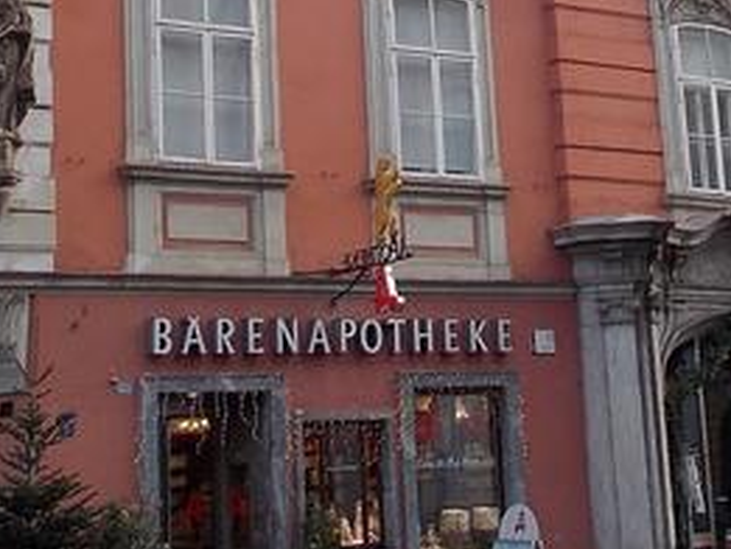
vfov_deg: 16.1
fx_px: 1880
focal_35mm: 89
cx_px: 420
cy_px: -64
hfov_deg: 22.0
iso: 80
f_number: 3.3
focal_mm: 4.1
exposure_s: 1/100
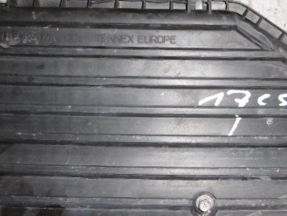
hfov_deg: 43.7
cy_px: 124
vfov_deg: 33.6
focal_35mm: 43
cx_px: 168
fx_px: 357
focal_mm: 4.3
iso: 100
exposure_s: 1/60
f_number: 3.1
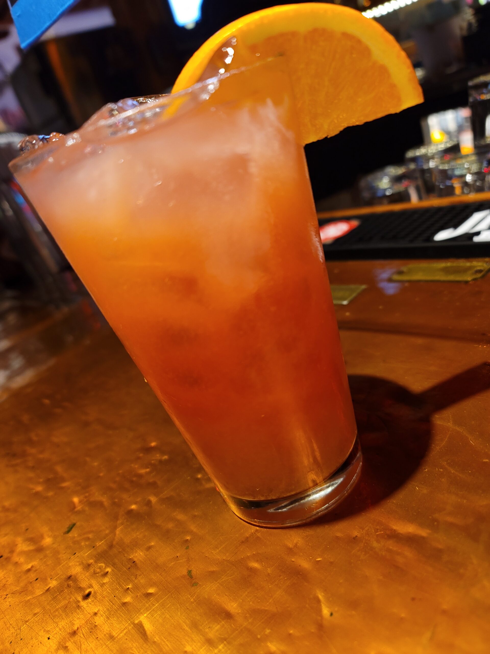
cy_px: 327
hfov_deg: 54.9
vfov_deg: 69.4
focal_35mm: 25
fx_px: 472
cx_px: 245
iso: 400
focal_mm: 7
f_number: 1.8
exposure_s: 1/40
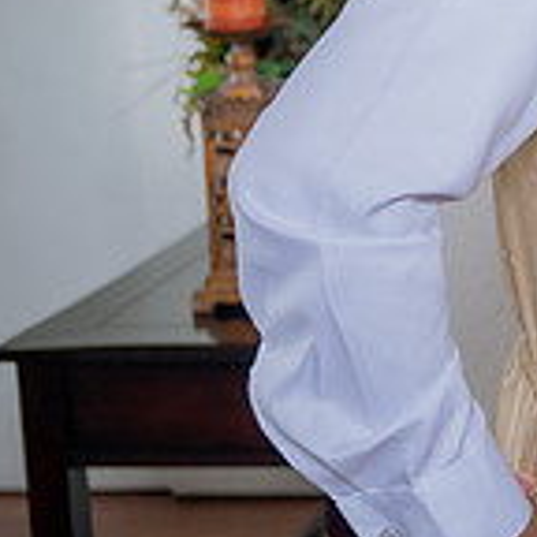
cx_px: 981
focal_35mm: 116
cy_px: 11
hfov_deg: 13.4
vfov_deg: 14.8
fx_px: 2036
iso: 640
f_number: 2.8
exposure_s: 1/125
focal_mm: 34
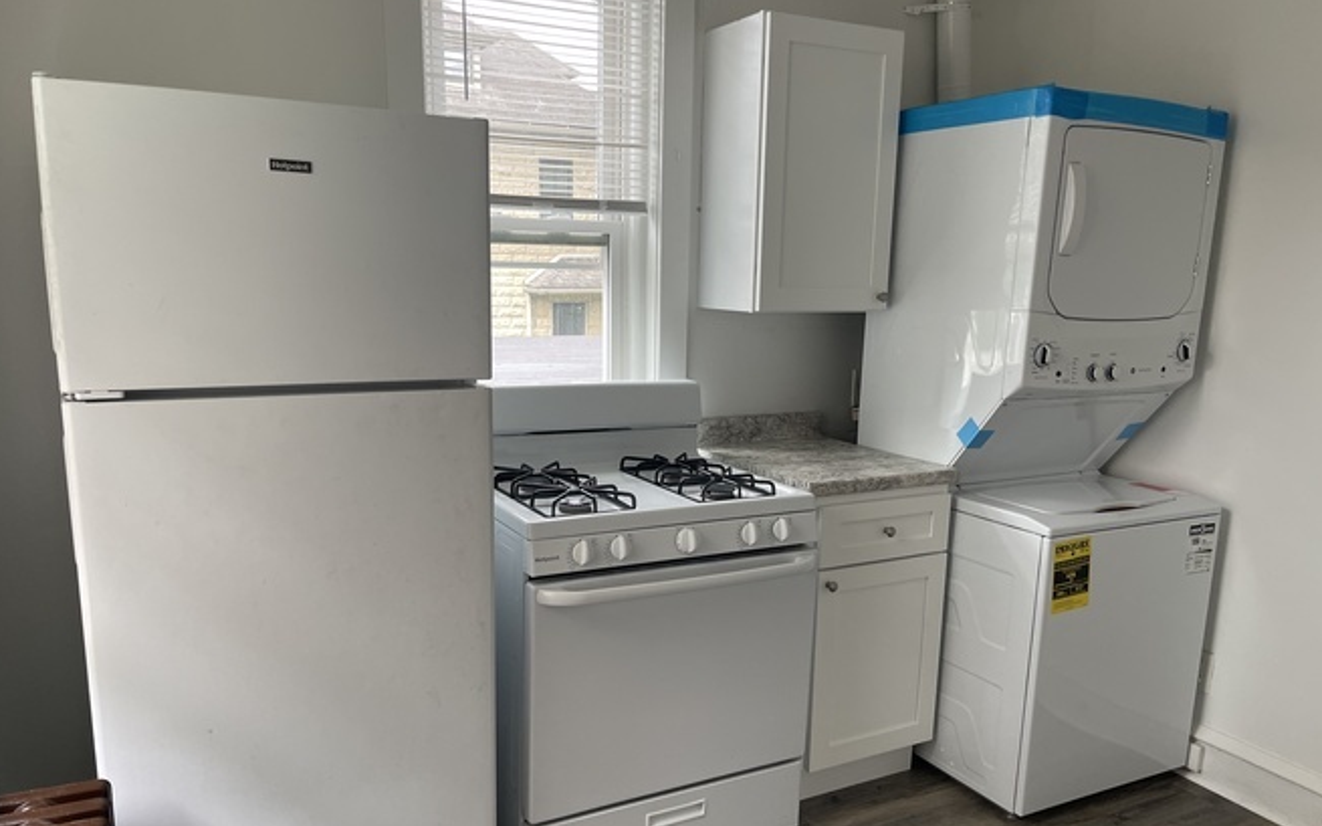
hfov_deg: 68.4
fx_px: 973
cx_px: 659
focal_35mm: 27
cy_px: 495
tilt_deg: -13.9
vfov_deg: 45.7
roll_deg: -1.3
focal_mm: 5.1
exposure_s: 1/121
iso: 100
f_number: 1.6
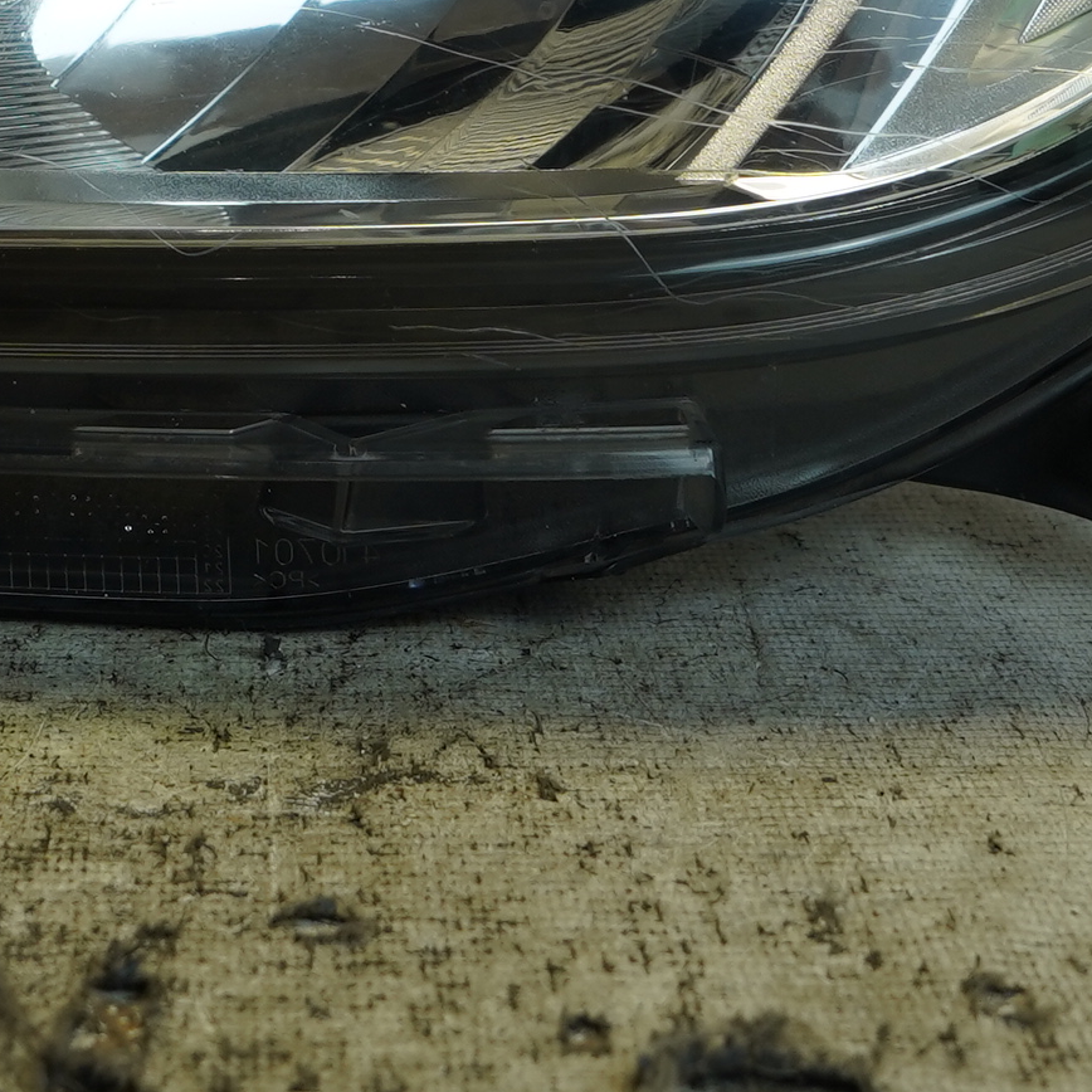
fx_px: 3569
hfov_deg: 17.3
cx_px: 278
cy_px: -145
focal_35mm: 100
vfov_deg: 16.8
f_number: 4
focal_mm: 23
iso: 250
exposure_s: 1/160
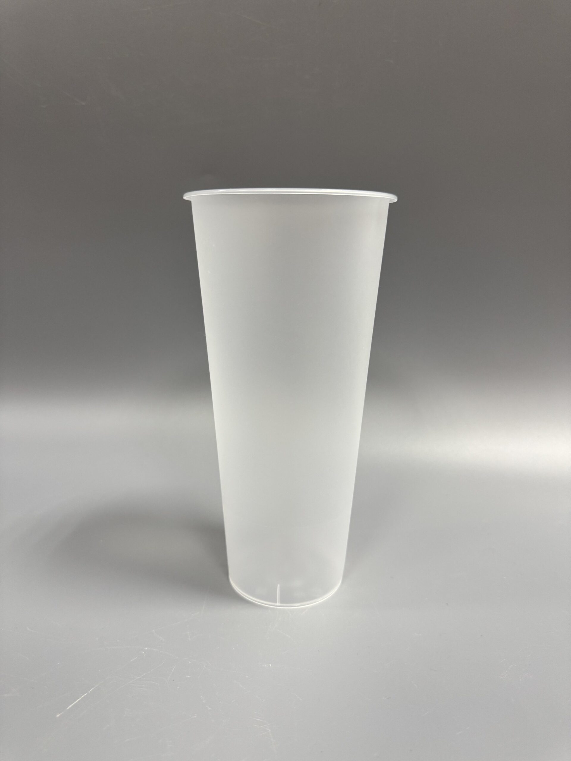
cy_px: 380
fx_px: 528
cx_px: 286
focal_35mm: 24
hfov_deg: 56.8
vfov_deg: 71.6
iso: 160
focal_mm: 6.76
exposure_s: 1/50
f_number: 1.78
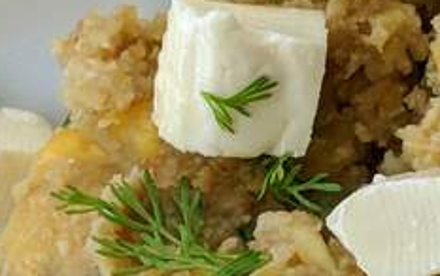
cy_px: 49
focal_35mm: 189
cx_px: 536
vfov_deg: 6.9
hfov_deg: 10.9
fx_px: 2268
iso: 69
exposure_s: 1/120
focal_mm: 4.67
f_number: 2
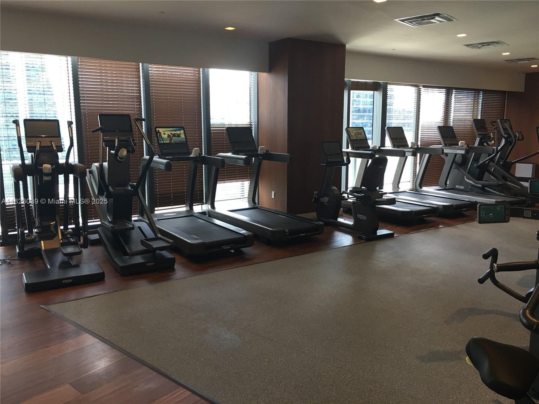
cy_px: 202
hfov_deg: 61.7
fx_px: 452
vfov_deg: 48.2
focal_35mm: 29
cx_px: 270
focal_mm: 4.15
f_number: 2.2
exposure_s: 1/30
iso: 32
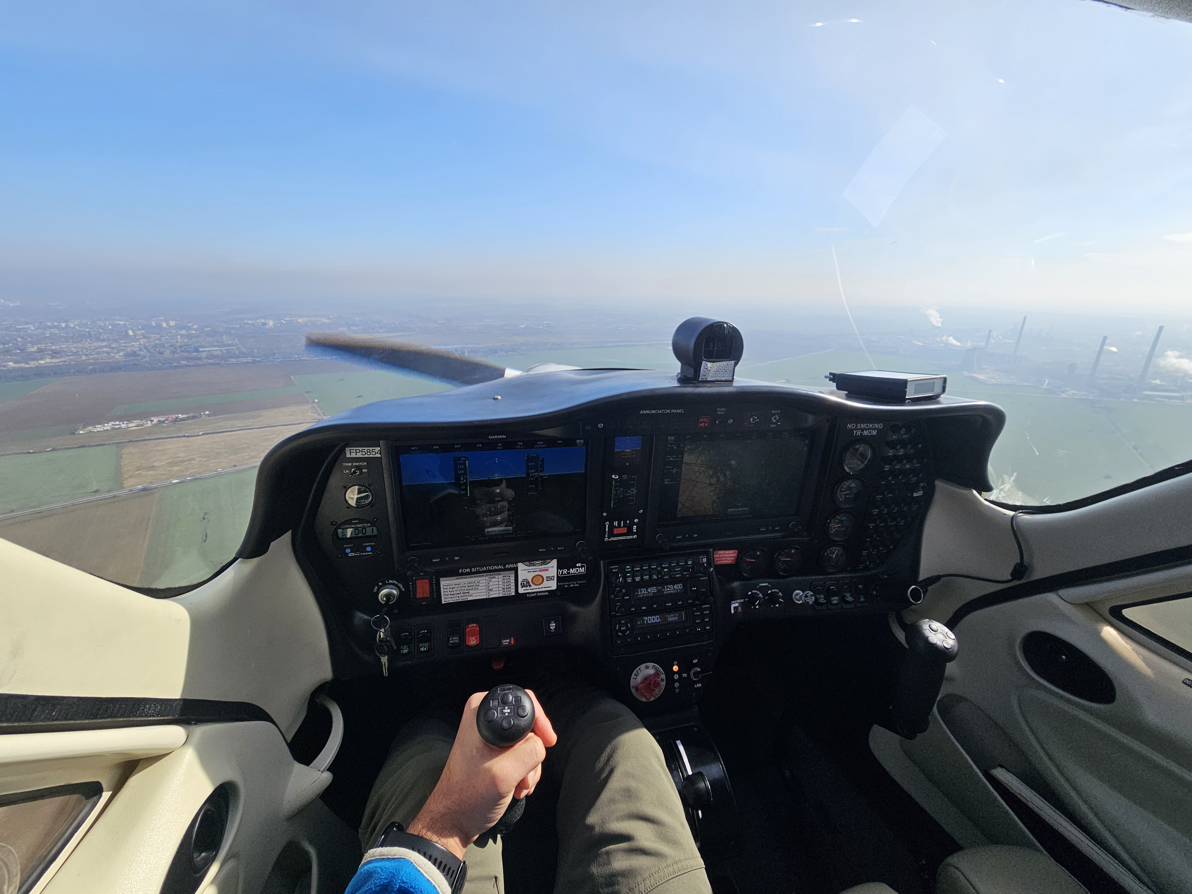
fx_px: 448
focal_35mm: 13
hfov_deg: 106.2
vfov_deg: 89.9
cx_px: 596
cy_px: 447
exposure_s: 1/2032
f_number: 2.2
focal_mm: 2.2
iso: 50
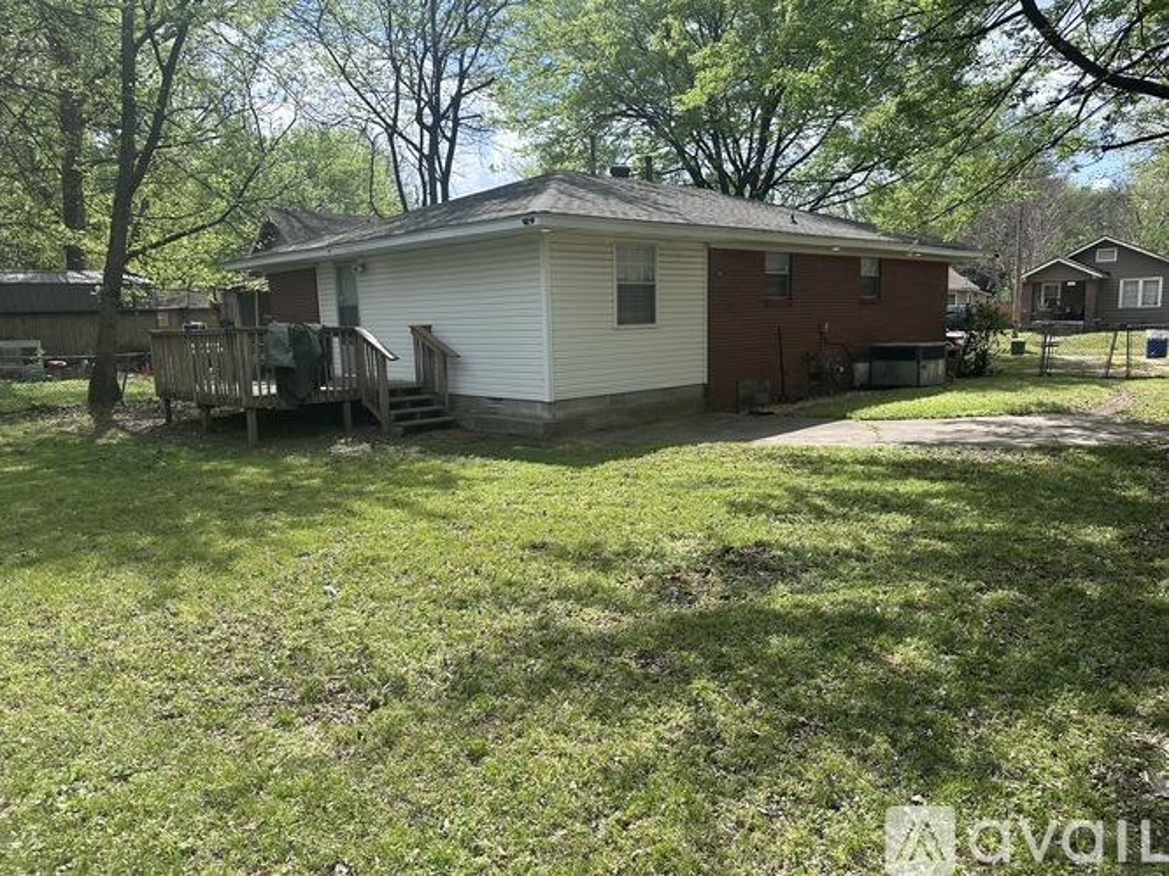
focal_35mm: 24
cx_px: 584
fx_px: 810
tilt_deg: -7.7
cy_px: 438
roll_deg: +1.3
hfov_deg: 71.6
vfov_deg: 56.8
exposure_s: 1/2525
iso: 80
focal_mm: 6.86
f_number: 1.78
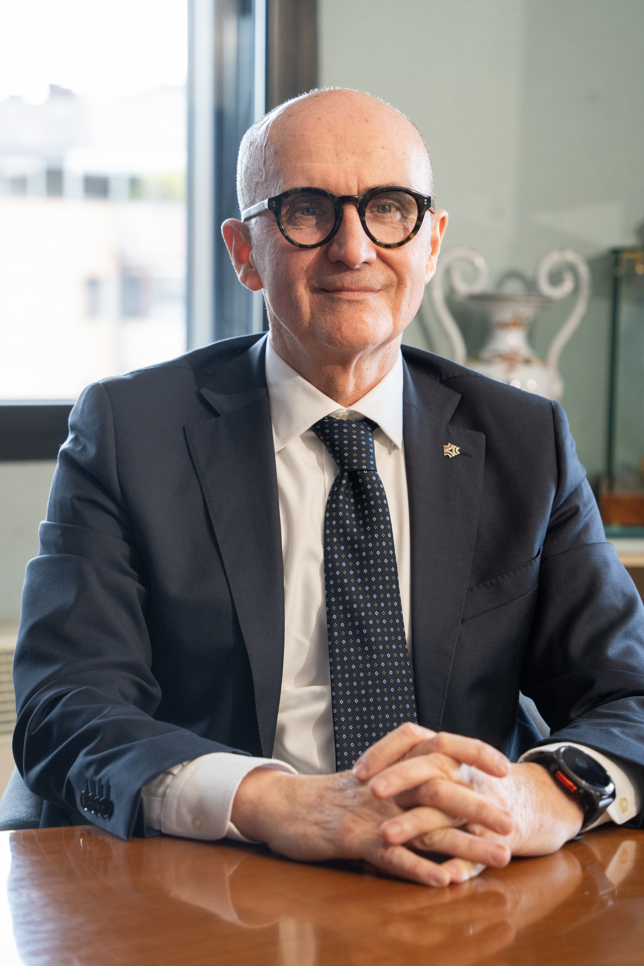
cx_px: 322
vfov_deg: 23.6
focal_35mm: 86
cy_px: 483
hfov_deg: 15.9
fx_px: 2307
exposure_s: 1/160
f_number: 4.5
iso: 1600
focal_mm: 86
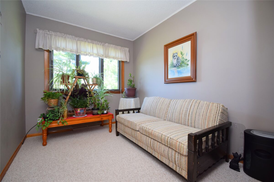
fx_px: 114
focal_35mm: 15
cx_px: 137
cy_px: 91
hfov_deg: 100.4
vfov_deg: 77.3
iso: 500
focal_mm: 10
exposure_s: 1/60
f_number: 4.5
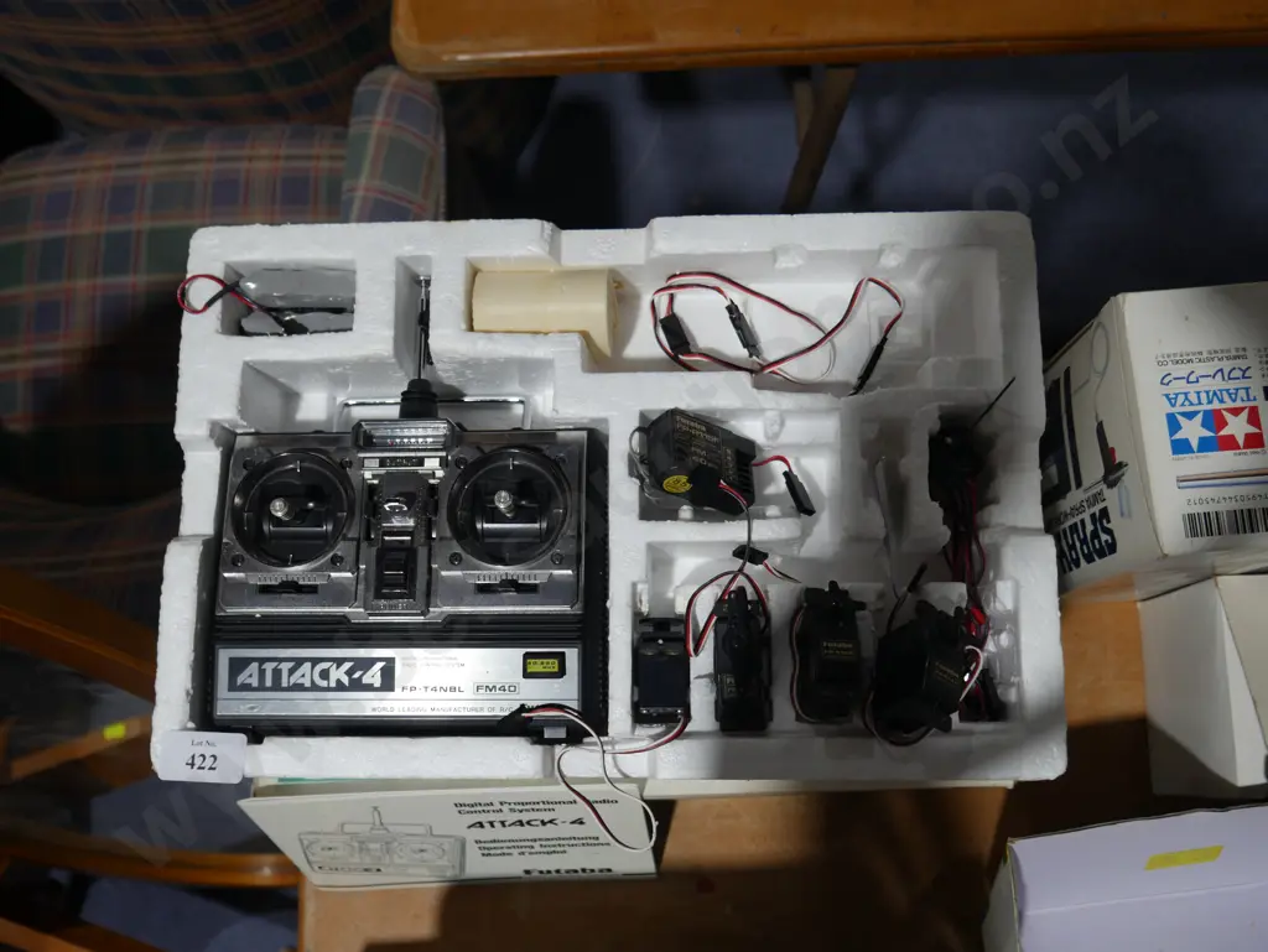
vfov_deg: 41.8
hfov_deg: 53.9
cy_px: 476
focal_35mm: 34
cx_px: 634
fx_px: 1246
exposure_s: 1/125
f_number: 4
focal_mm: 17
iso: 200
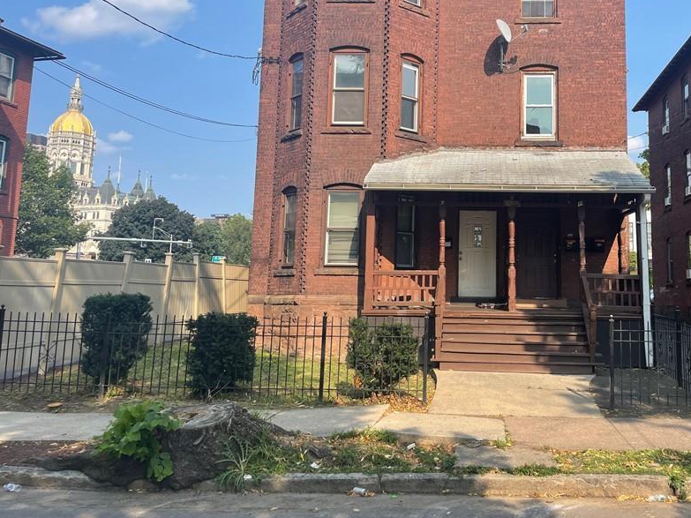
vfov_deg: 41.5
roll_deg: -0.8
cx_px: 447
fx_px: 679
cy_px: 192
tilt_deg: +7.5
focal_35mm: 34
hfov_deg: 53.2
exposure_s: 1/1821
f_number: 1.6
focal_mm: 5.1
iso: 32
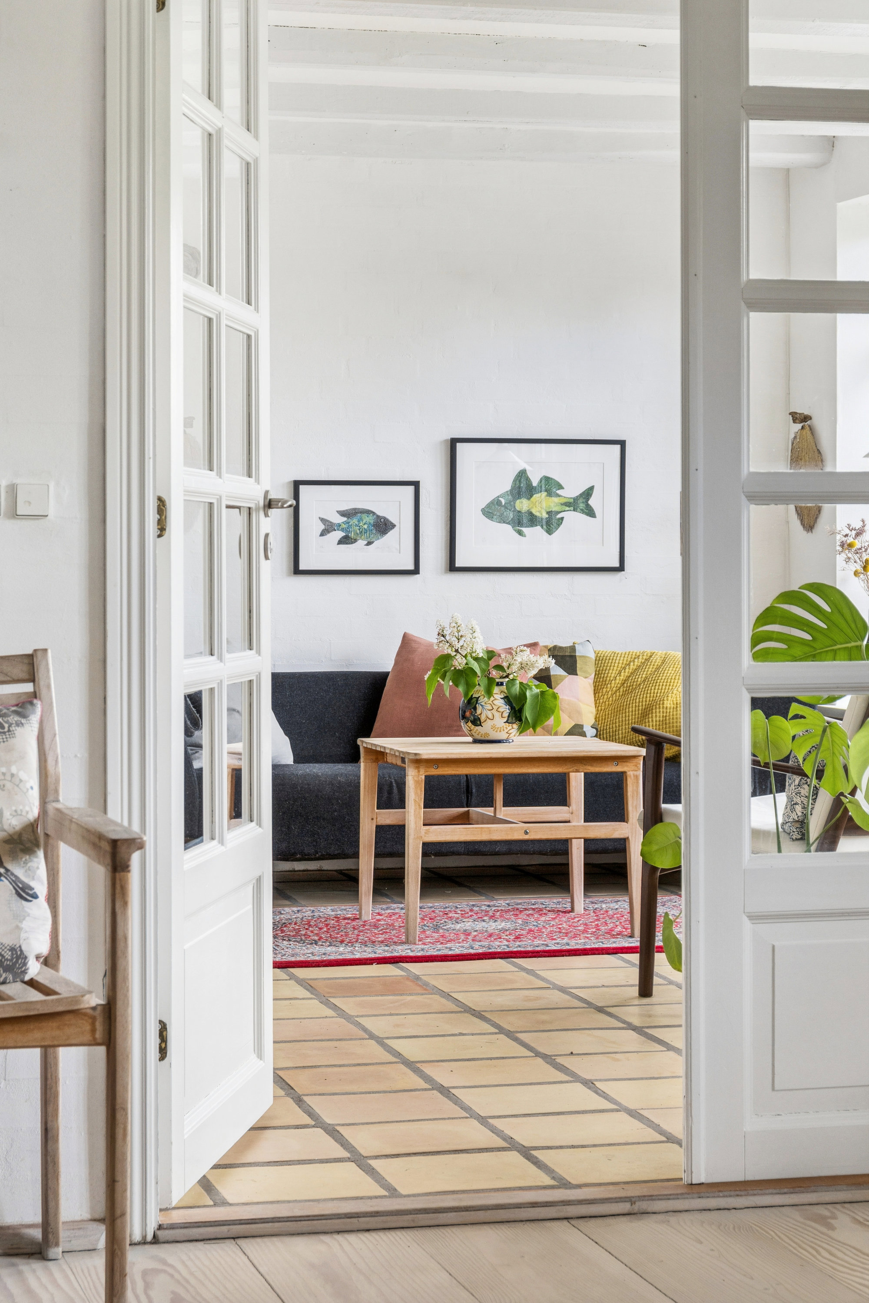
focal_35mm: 78
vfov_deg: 26.0
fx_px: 2824
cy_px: 652
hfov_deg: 17.5
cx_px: 434
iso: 200
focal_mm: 52
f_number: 6.3
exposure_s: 1/20
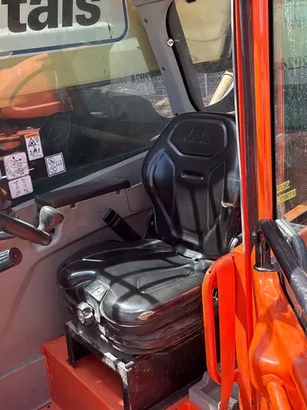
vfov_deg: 49.9
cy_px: 165
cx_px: 97
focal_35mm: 37
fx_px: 438
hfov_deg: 38.1
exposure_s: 1/277
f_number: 1.6
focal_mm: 5.96
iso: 50
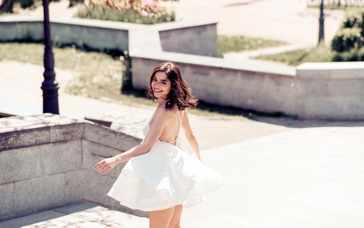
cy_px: 115
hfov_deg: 19.3
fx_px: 1071
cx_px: 181
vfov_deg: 12.1
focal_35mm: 108
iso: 100
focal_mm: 105
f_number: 2.8
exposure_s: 1/800
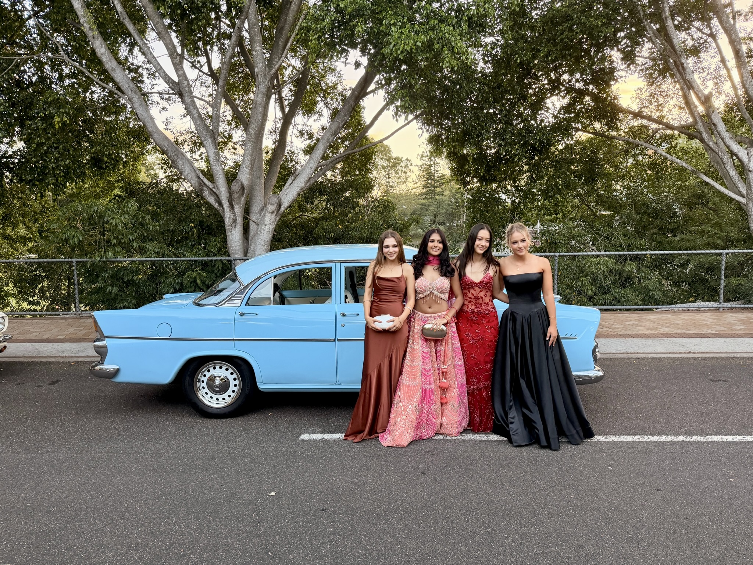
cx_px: 376
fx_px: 522
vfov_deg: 56.8
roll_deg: +0.1
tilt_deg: -8.4
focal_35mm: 24
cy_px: 282
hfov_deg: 71.6
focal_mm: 6.76
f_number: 1.78
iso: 200
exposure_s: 1/152
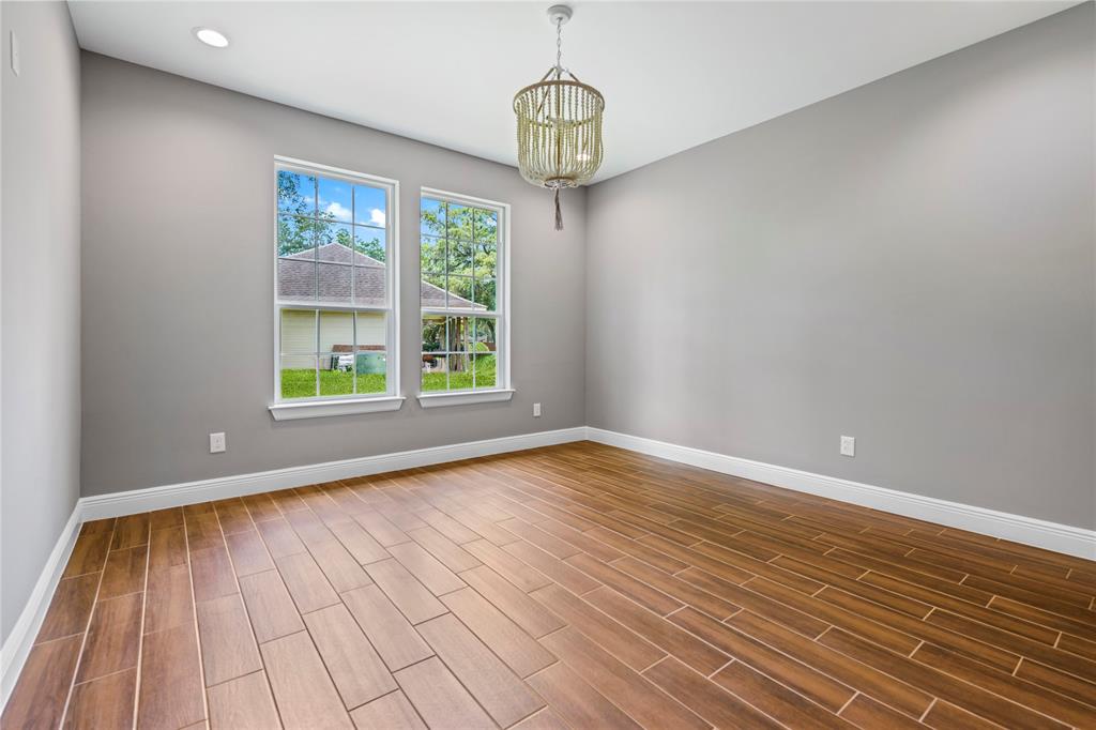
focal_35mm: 16
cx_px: 548
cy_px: 365
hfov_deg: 96.8
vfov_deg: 73.7
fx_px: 487
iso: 100
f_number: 5.6
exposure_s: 1/13
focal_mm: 16
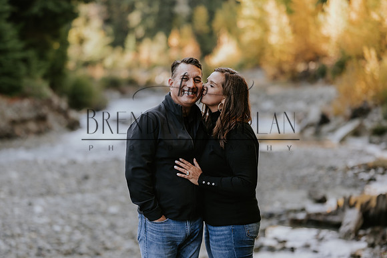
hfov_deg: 21.1
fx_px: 1039
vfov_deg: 14.1
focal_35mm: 97
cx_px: 167
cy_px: 122
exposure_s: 1/1000
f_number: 1.8
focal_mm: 85
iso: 500
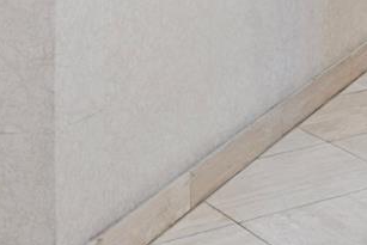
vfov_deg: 10.1
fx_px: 1275
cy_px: -263
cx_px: 771
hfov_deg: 13.6
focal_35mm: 125
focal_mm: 24
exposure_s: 1.5
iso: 200
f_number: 8
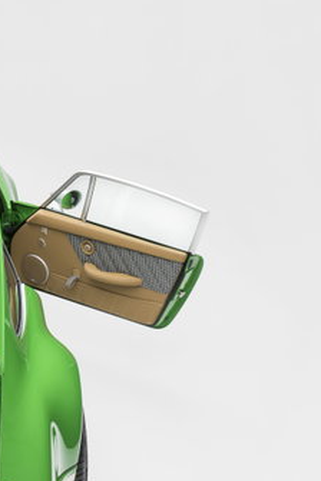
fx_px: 1070
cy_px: 359
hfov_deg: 16.0
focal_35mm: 80
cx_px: -123
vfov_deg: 25.1
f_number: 4
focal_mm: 35
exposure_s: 1/20
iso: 400
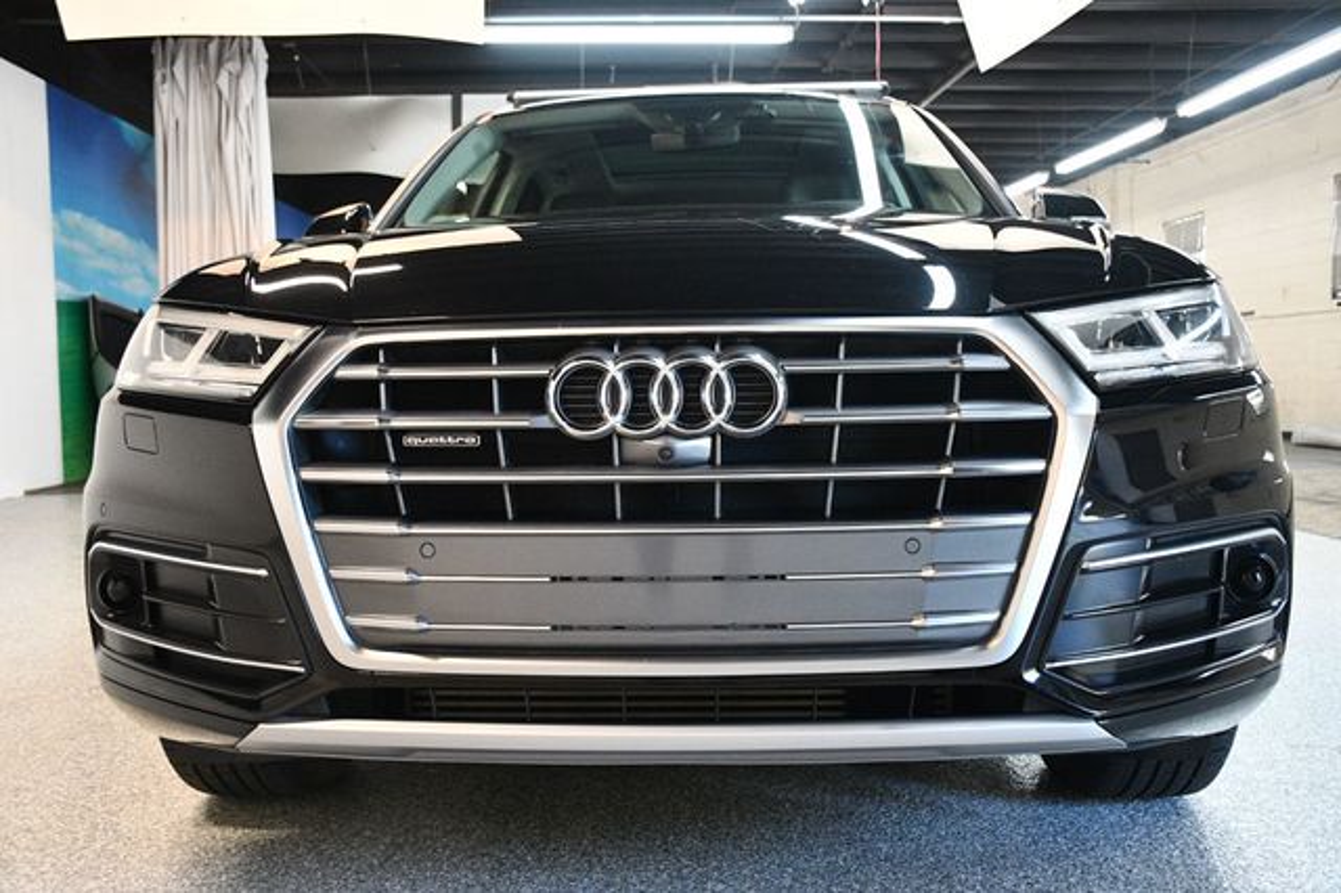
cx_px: 670
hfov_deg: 55.8
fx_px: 1266
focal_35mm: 34
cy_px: 446
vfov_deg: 38.8
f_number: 3.8
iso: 3200
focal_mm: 23
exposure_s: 1/125
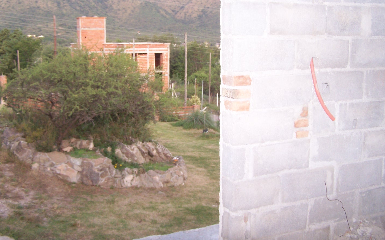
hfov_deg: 45.3
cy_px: 93
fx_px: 462
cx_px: 186
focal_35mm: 44
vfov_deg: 29.1
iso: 140
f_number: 2.8
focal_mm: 6.3
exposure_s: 1/60
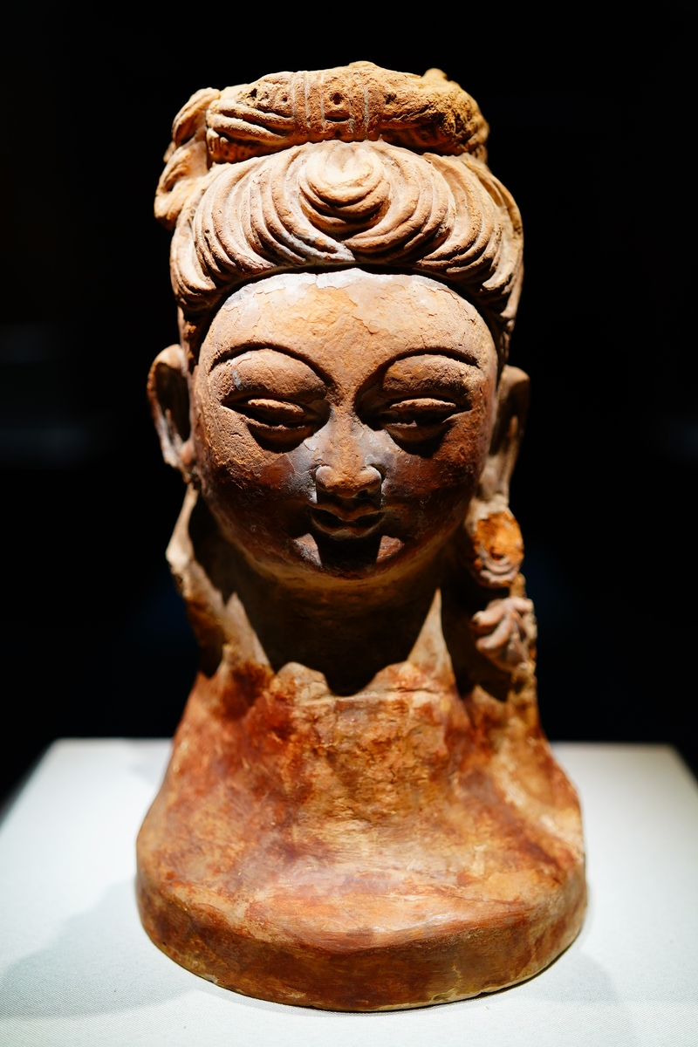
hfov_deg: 33.4
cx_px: 349
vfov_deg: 48.5
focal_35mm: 40
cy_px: 524
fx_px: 1163
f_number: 2
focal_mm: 40
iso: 1000
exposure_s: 1/640
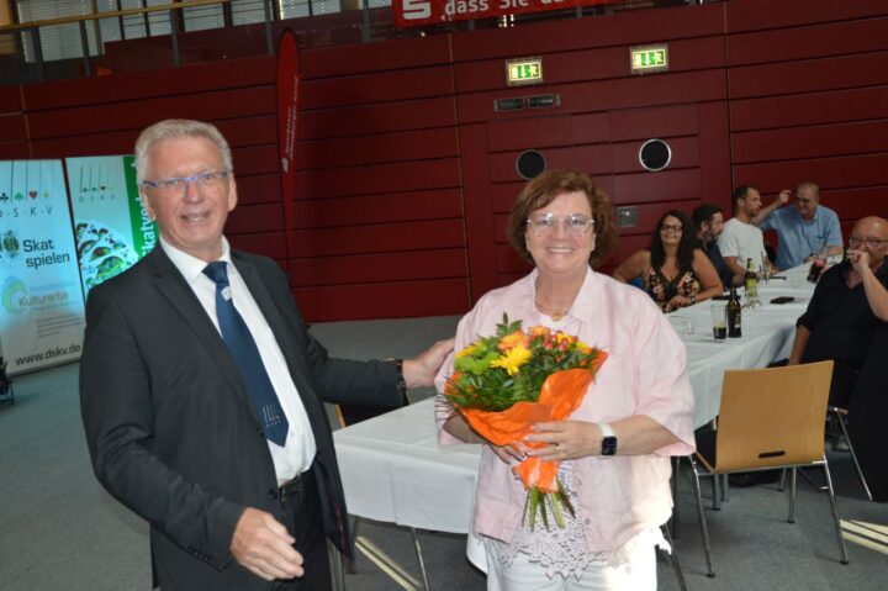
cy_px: 296
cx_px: 444
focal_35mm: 38
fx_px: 924
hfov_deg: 51.3
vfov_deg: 35.4
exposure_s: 1/60
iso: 500
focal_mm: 25
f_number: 3.8
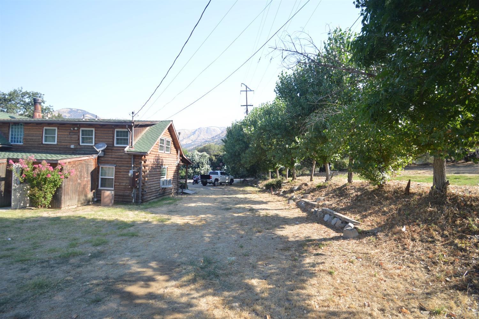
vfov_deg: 77.2
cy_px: 160
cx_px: 240
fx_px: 199
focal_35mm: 15
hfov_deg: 100.4
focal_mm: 10
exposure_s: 1/125
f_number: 5.6
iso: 160
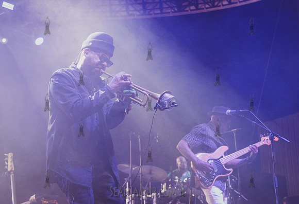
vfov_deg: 21.0
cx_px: 126
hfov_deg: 30.3
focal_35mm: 66
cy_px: 89
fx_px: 551
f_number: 4.5
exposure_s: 1/500
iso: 4000
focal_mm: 56
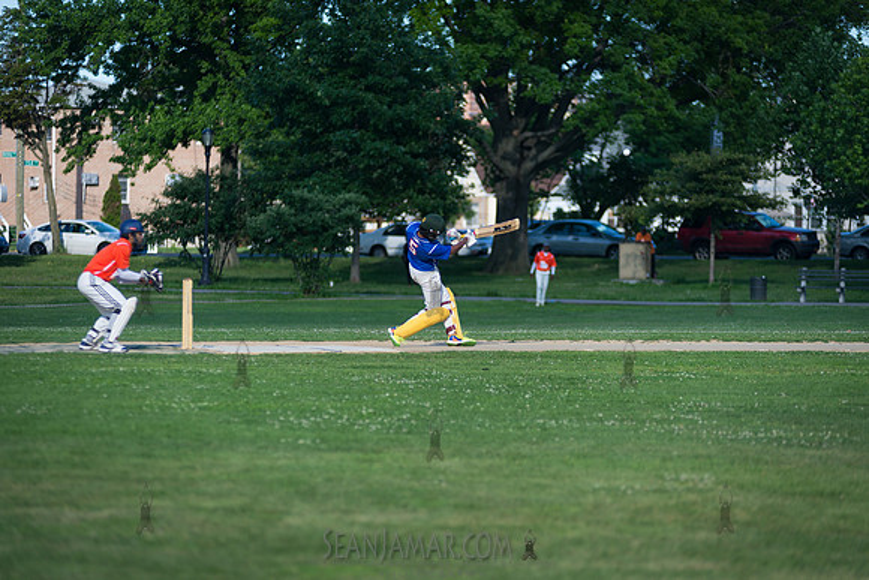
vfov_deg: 8.1
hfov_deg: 12.1
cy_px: 290
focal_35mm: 170
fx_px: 4104
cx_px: 434
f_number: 2.8
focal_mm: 170
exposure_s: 1/2000
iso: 200
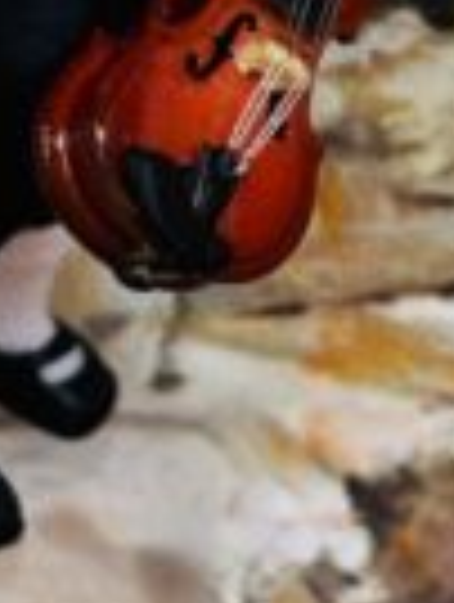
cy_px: -261
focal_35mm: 143
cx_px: 81
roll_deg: +1.5
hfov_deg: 10.4
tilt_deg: -20.2
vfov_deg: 13.1
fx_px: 2493
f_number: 1.78
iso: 64
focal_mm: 6.86
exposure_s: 1/300
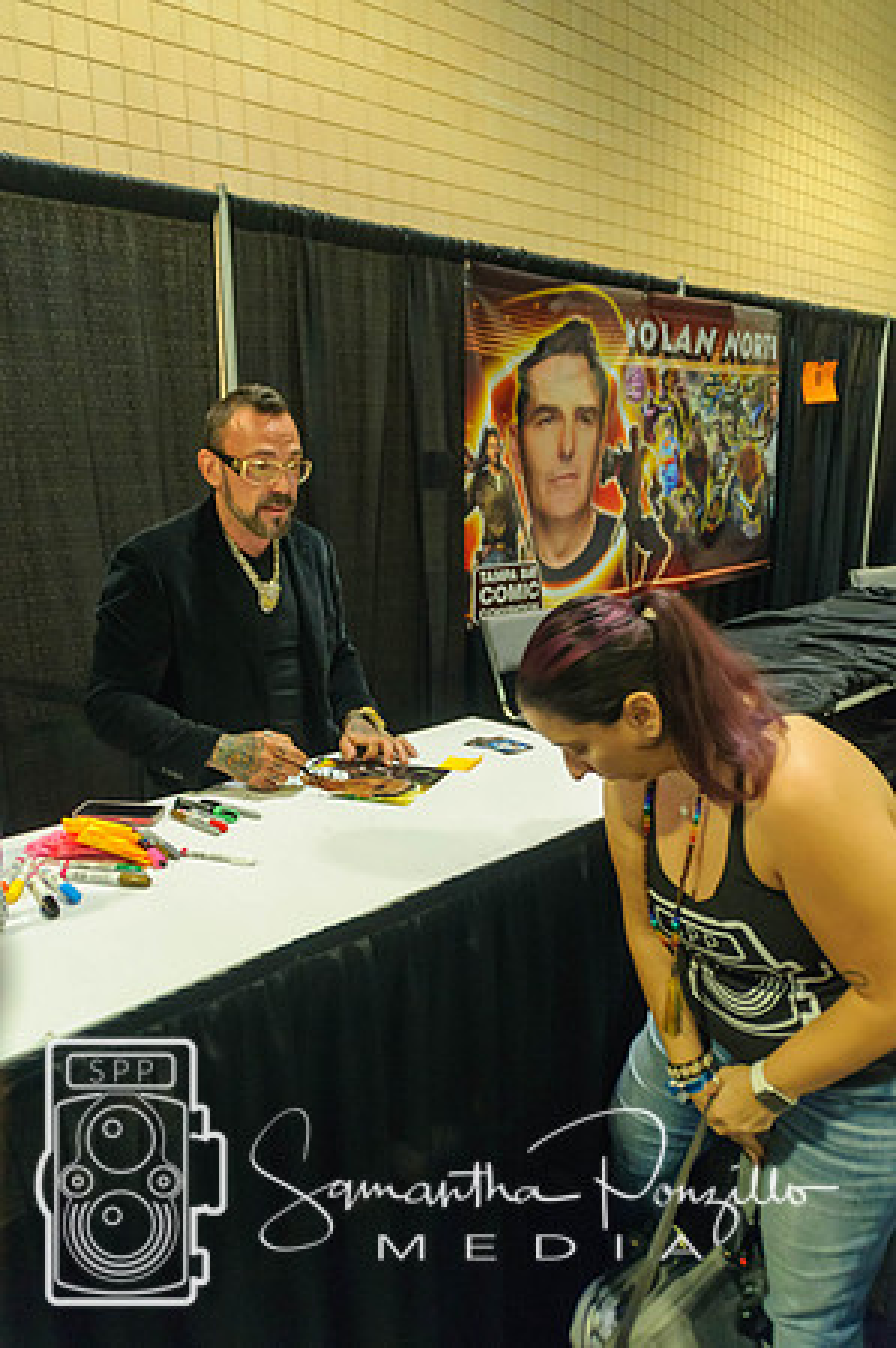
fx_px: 1010
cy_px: 674
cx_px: 448
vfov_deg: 67.4
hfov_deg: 47.8
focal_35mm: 27
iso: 800
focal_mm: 18
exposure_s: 1/50
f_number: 3.5
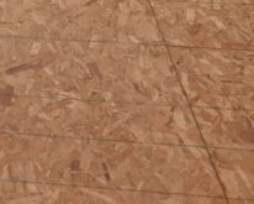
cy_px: -247
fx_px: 617
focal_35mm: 82
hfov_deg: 22.1
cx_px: -22
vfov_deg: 14.3
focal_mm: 15
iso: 400
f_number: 5.6
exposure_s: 1/4
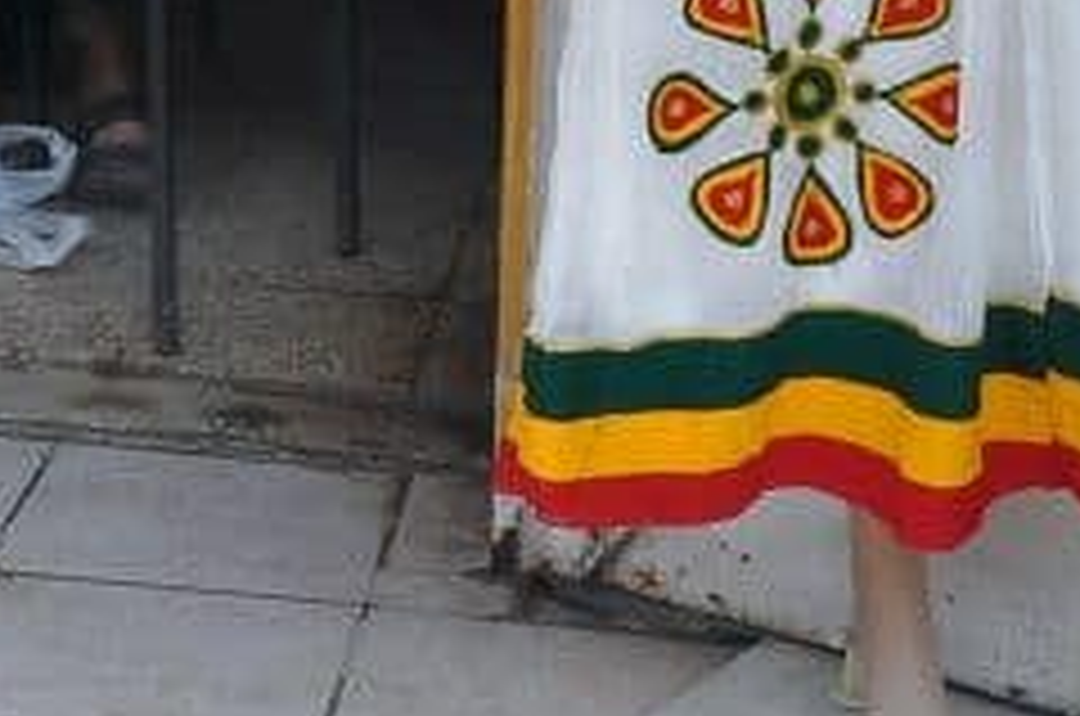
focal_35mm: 125
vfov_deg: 10.0
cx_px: -108
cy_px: -761
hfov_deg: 16.0
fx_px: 3743
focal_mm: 20
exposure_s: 1/100
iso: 200
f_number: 10
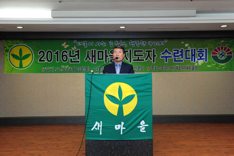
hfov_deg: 50.7
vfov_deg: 35.1
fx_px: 247
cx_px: 117
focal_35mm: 38
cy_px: 78
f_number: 7.1
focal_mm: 38
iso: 1600
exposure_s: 1/60
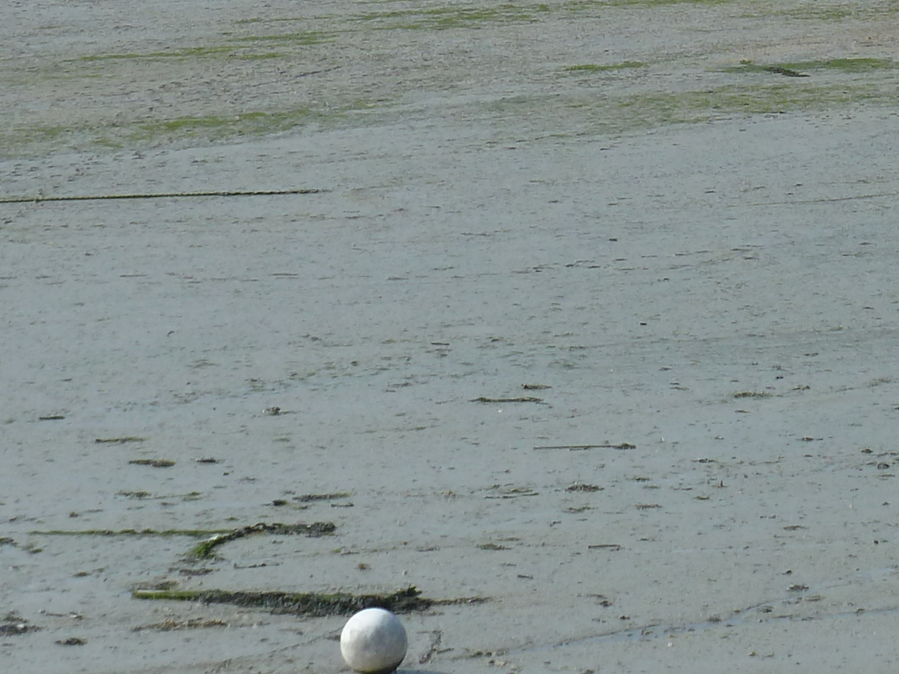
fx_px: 5507
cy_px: -224
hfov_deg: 9.3
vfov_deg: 6.9
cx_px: 747
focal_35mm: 212
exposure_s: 1/500
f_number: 5
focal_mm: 11.9
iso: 80
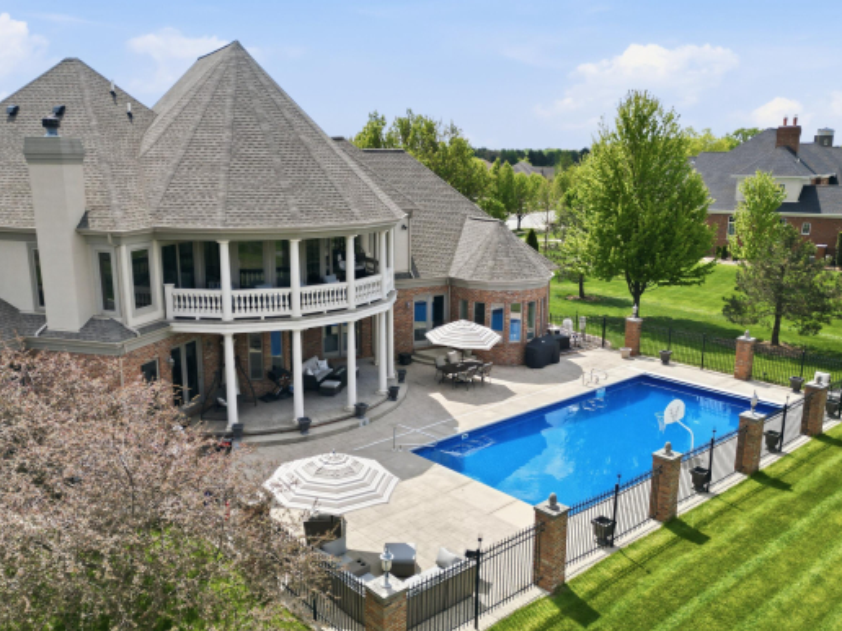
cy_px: 329
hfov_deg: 58.3
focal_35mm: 31
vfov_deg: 45.4
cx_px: 415
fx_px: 754
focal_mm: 6.7
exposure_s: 1/2000
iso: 100
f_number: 1.7
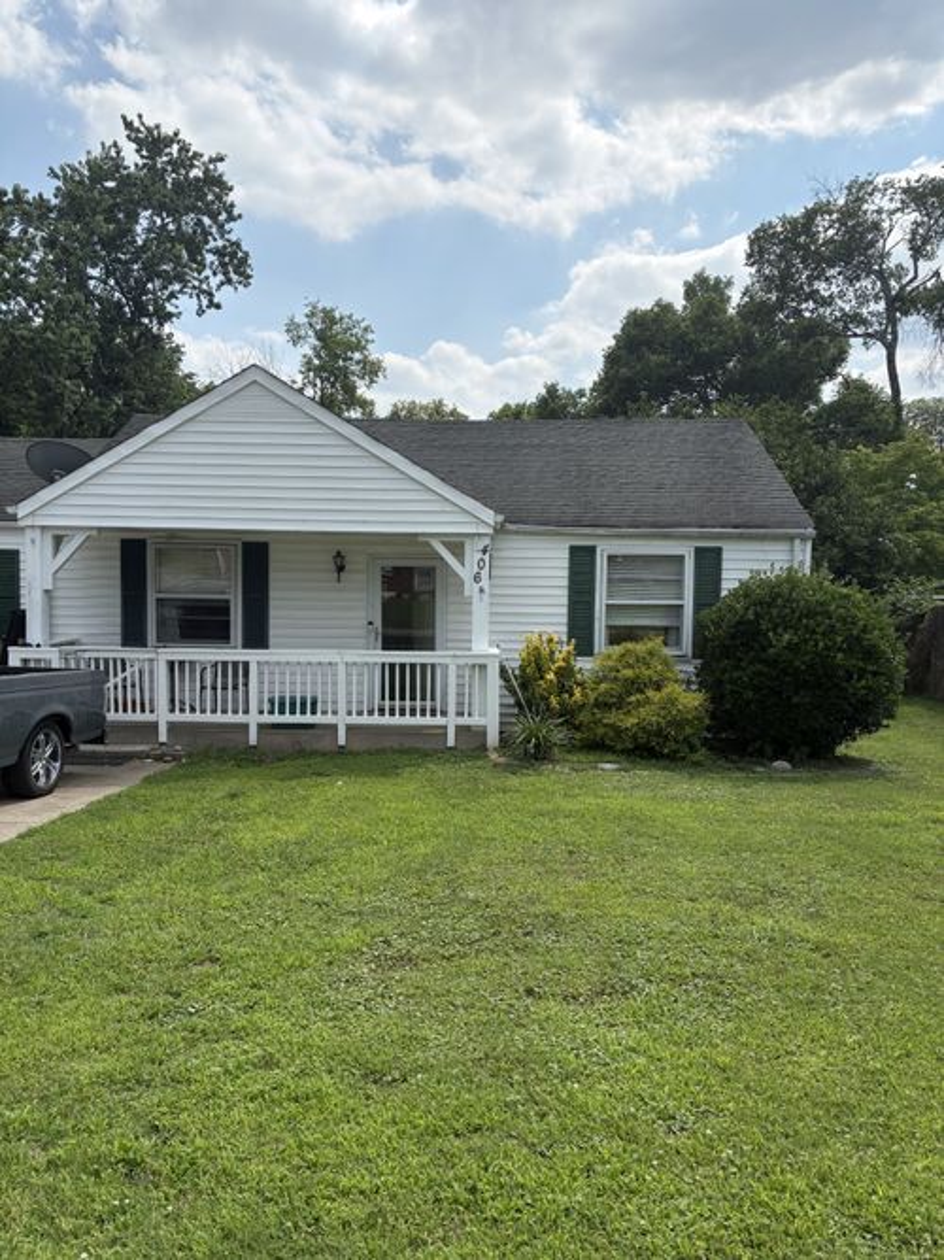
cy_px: 630
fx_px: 946
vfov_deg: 67.3
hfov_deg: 53.0
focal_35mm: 26
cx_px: 472
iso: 50
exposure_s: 1/4950
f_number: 1.6
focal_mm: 5.96
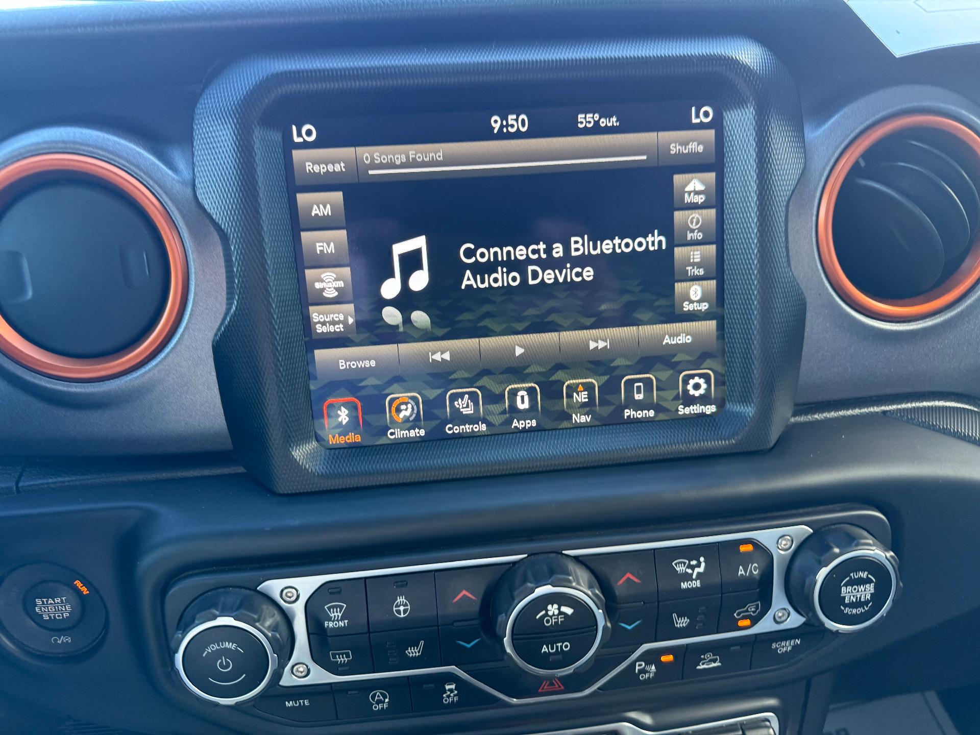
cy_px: 368
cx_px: 490
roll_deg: -2.1
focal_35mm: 24
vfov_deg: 56.8
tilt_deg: -19.4
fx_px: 679
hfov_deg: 71.6
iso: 200
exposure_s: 1/75
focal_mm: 6.76
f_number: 1.78
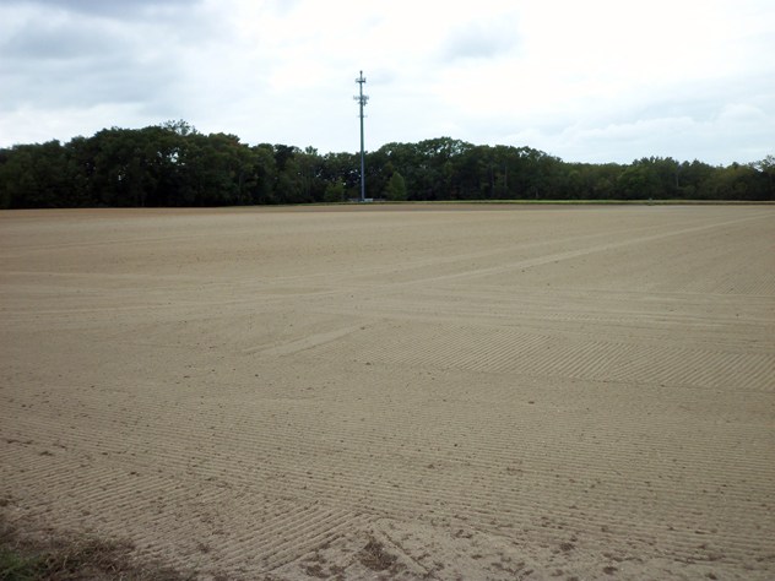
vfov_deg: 41.8
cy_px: 290
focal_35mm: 34
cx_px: 388
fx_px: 761
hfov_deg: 54.0
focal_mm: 5.7
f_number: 2.9
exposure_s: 1/500
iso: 80
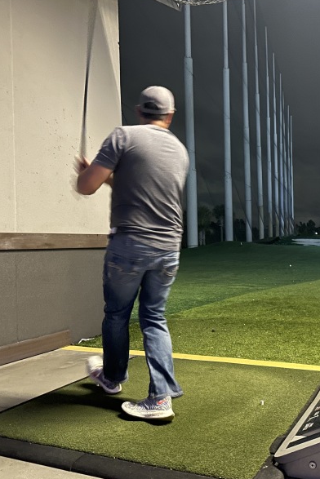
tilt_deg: -0.1
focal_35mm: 34
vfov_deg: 55.8
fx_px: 453
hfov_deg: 38.1
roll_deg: +3.5
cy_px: 237
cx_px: 232
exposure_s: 1/30
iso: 800
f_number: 1.78
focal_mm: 6.86
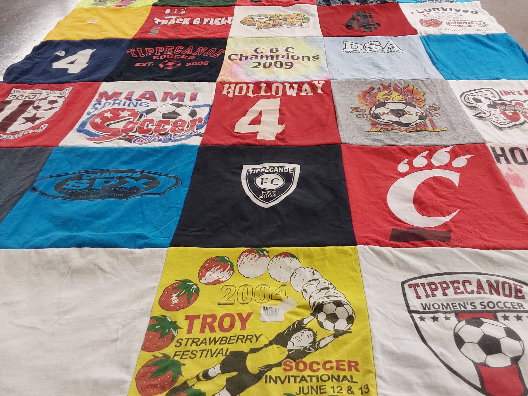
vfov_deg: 46.8
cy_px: 194
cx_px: 282
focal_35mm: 30
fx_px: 458
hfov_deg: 59.9
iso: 100
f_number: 1.9
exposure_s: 1/50
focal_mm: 2.91
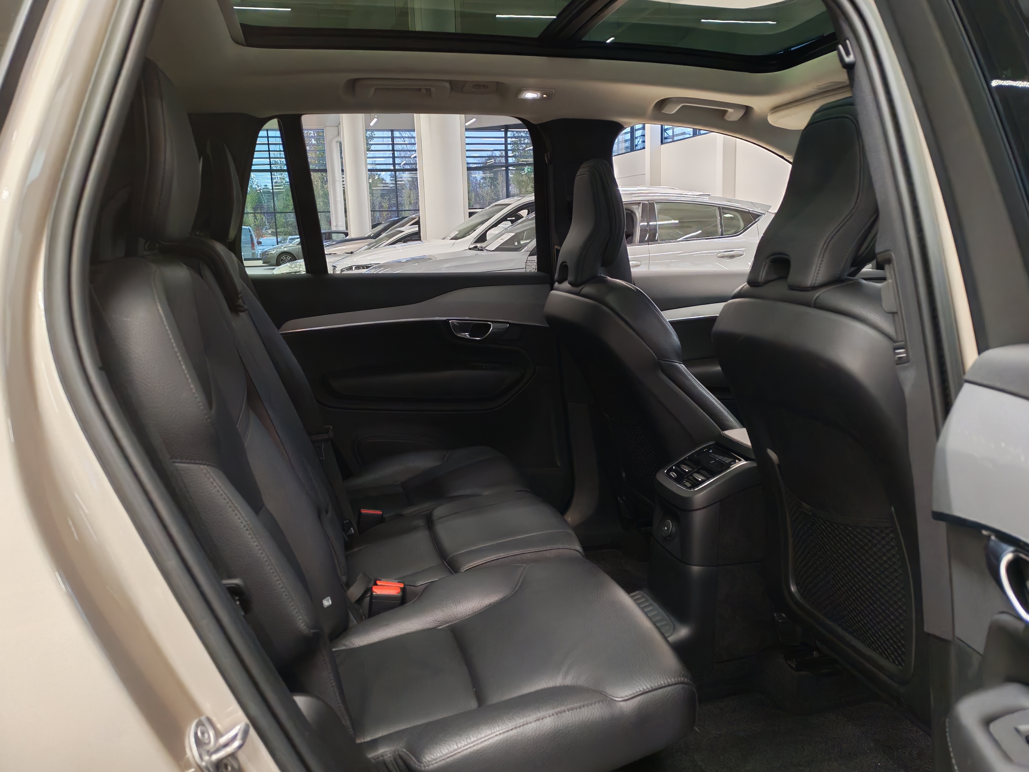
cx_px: 514
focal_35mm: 31
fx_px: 922
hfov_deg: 58.4
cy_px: 386
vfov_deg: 45.4
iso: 994
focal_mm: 6.12
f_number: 1.9
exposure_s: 1/100
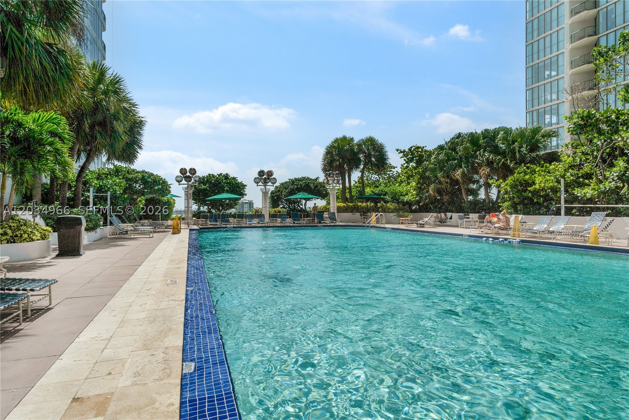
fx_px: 385
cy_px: 210
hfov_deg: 78.6
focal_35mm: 22
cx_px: 314
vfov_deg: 57.3
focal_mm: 22
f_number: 13
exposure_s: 1/800
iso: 100
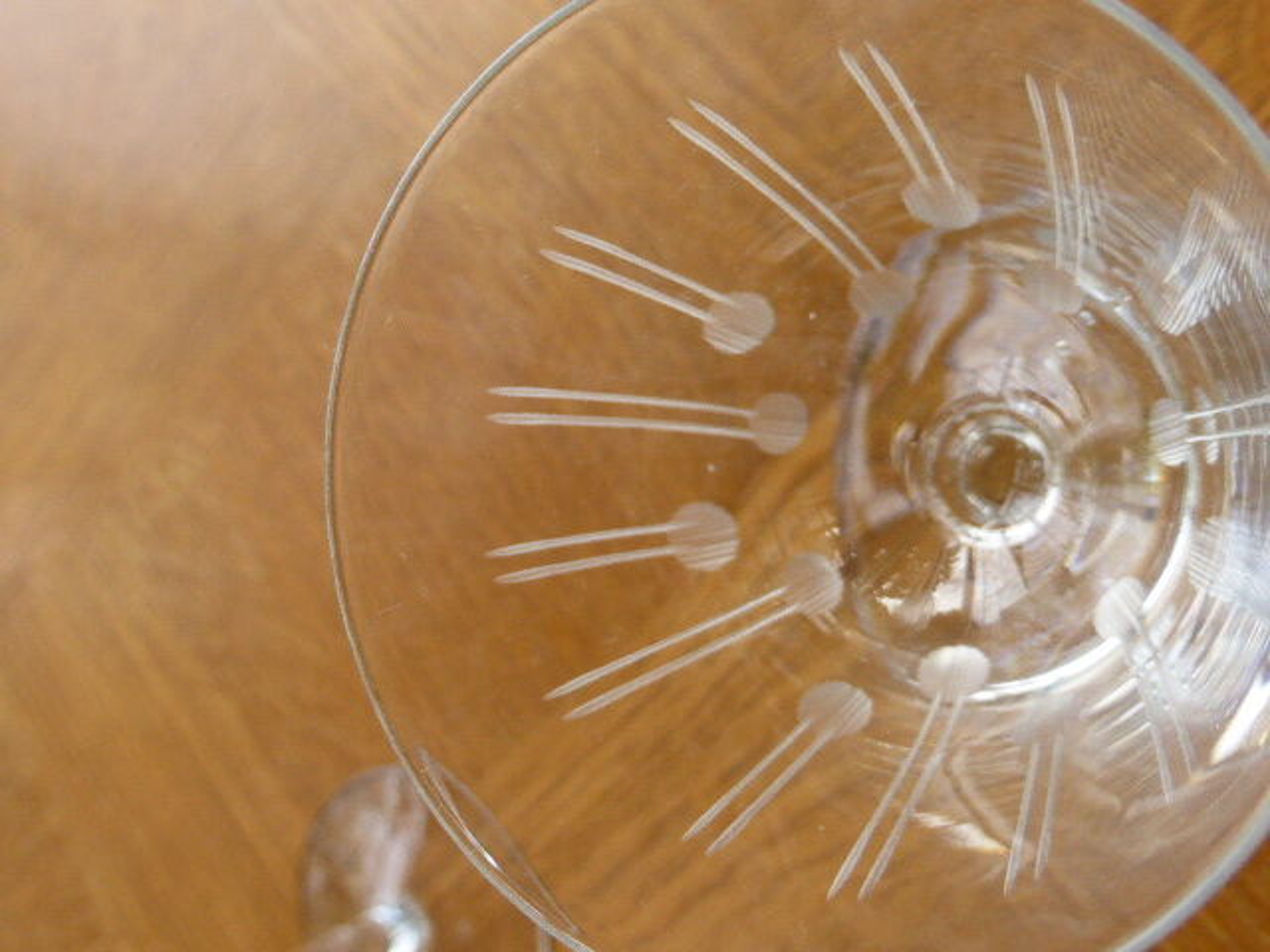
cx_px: 635
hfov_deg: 52.6
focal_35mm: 35
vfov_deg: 40.7
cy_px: 476
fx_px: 1284
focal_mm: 6.1
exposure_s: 1/250
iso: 320
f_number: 3.7
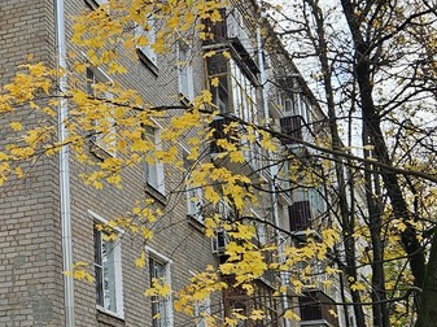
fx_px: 1034
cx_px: 32
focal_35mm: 82
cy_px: 178
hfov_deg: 23.2
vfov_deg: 18.0
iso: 25
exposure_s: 1/343
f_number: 1.8
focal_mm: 5.4
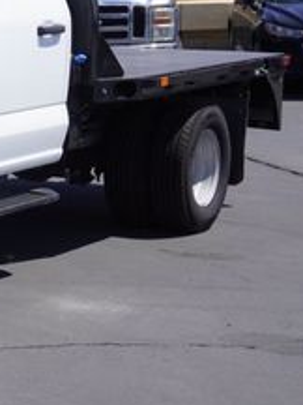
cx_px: -269
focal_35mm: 120
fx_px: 1401
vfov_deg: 16.4
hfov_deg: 11.3
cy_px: 142
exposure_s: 1/160
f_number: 11
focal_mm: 28
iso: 100
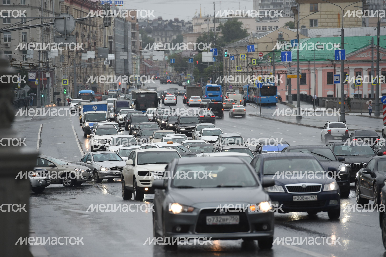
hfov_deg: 10.3
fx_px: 2143
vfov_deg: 6.9
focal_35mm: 200
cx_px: 193
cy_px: 128
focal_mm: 200
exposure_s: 1/2500
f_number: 5
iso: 1000
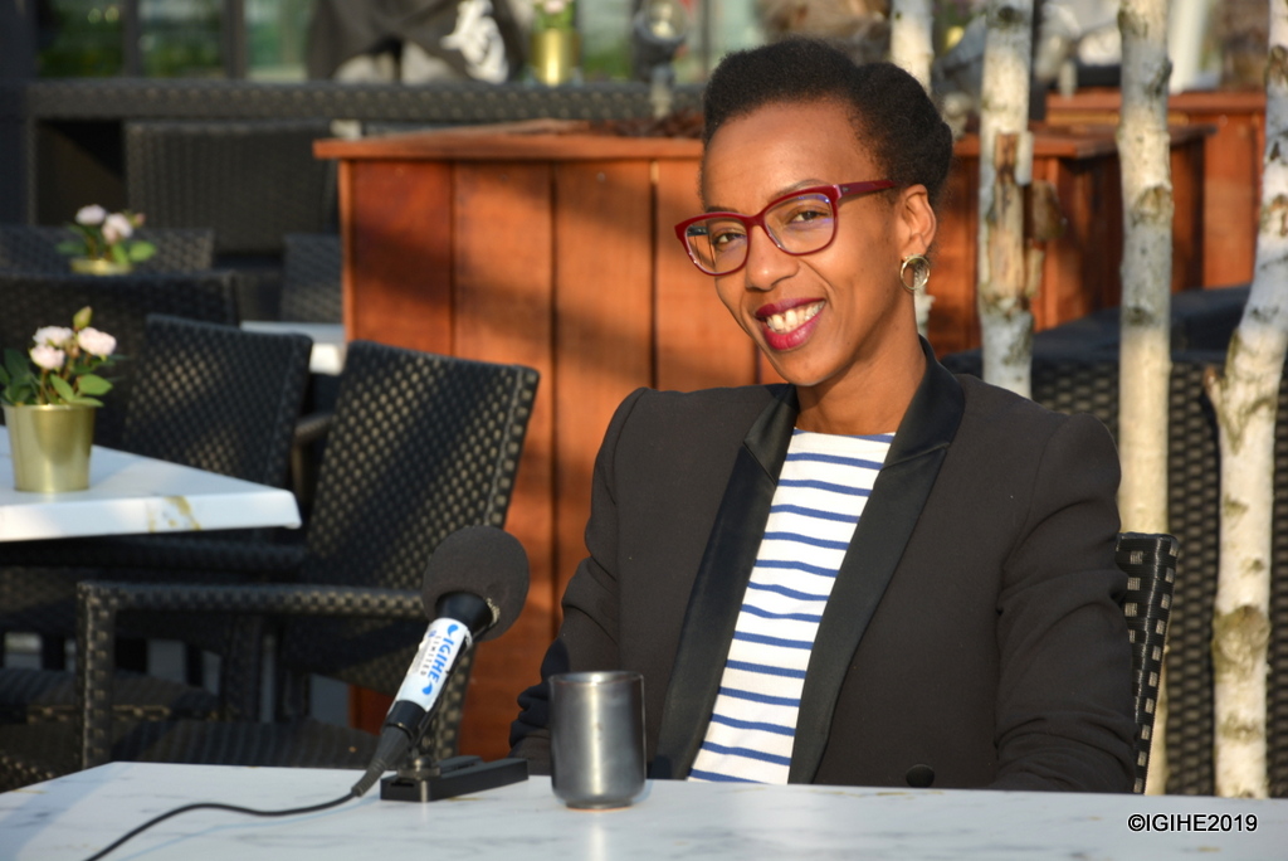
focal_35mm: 158
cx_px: 644
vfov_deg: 8.7
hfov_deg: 13.0
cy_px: 430
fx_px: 5638
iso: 100
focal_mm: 105
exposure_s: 1/200
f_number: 6.3
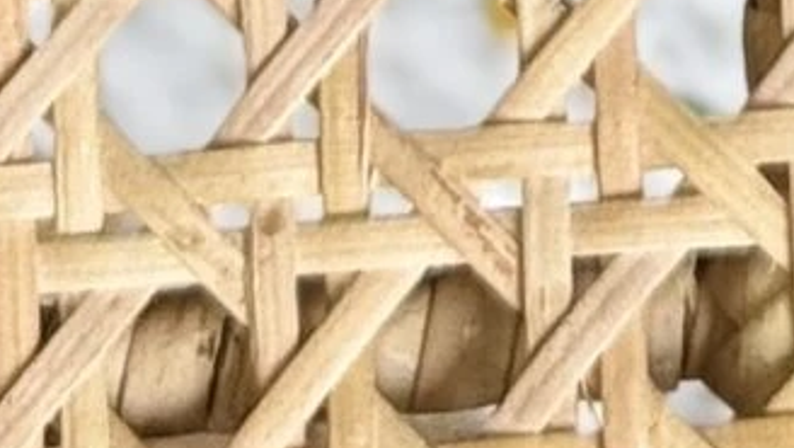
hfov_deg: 5.2
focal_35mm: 408
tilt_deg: -70.5
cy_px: -2518
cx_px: 1368
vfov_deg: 2.7
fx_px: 8596
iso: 100
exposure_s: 1/101
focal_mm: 6.76
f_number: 1.78
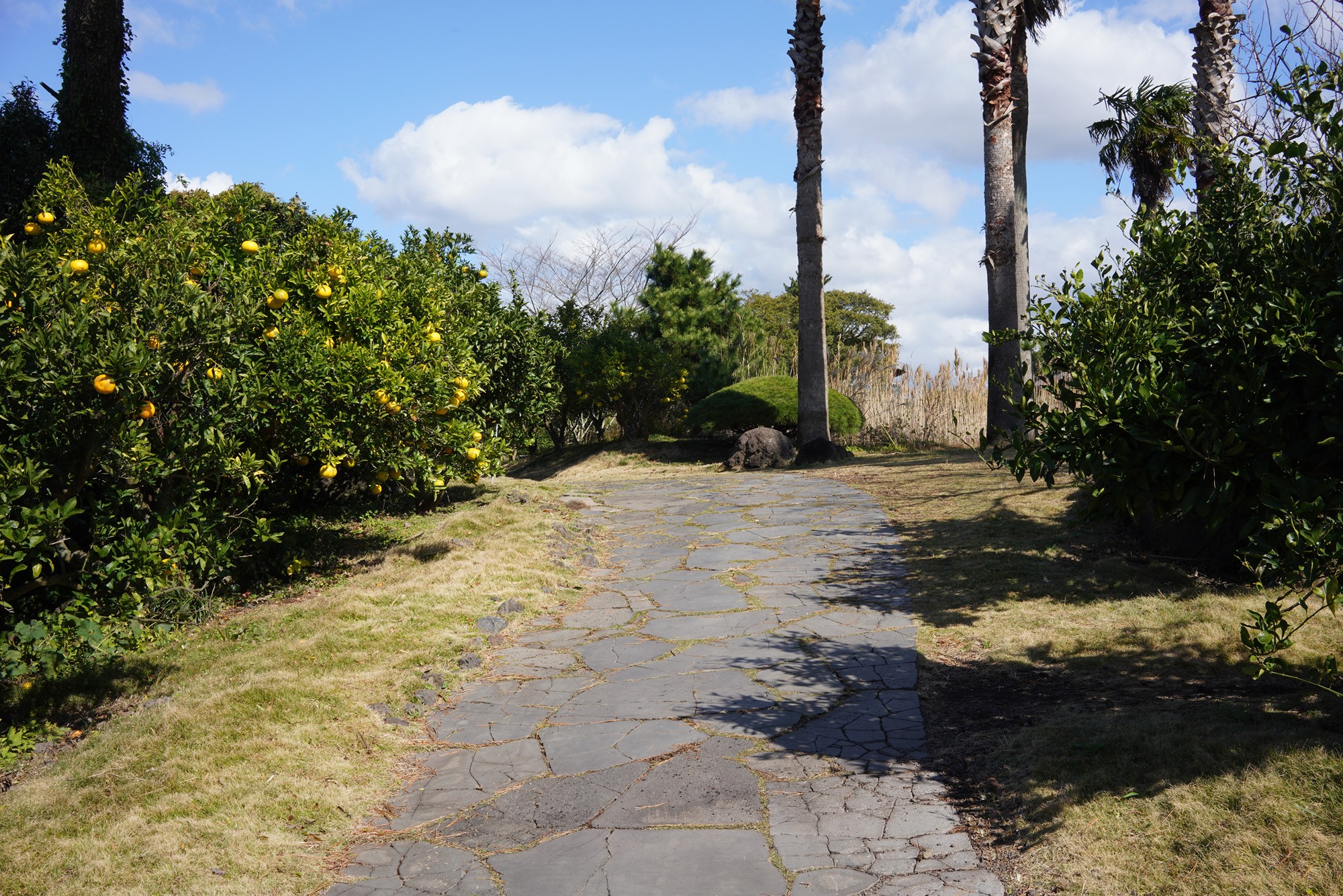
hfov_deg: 54.4
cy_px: 448
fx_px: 1306
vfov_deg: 37.9
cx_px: 672
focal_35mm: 35
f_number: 16
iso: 200
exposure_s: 1/100
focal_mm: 35
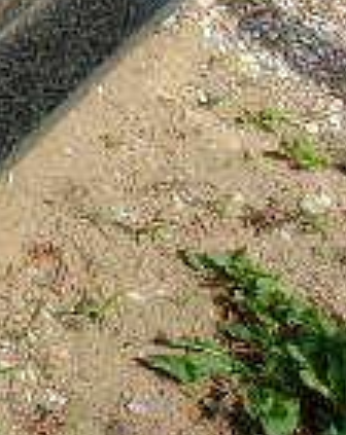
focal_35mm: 120
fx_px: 1543
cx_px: -624
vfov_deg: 15.8
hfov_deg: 10.1
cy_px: 9
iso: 80
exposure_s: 1/120
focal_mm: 4.9
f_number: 10.4
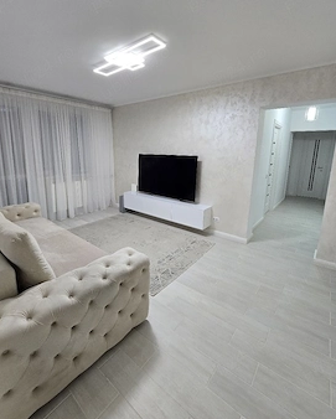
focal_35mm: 15
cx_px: 155
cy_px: 188
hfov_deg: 84.0
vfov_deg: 96.4
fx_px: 186
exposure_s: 1/50.3
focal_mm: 2.2
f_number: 2.2
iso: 100
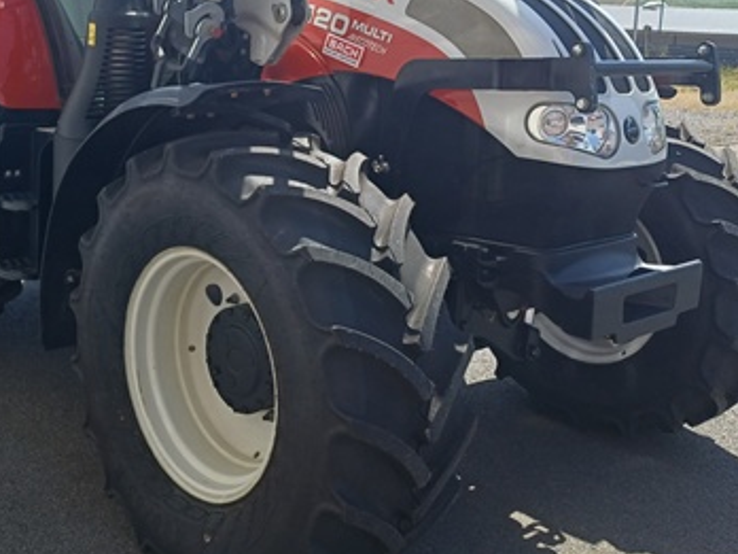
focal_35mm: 46
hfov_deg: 40.6
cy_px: 132
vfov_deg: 30.9
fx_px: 981
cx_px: 231
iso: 50
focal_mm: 4.65
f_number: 1.8
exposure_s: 1/1095
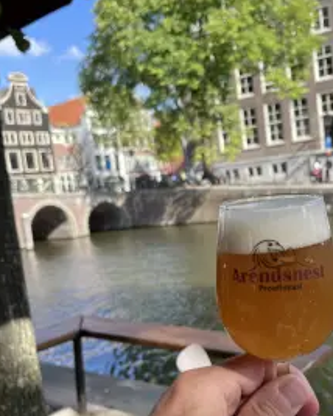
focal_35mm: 38
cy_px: 231
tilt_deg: -8.0
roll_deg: +8.6
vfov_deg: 47.8
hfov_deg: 39.0
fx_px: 468
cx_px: 207
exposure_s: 1/1151
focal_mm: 5.1
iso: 50
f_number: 1.6
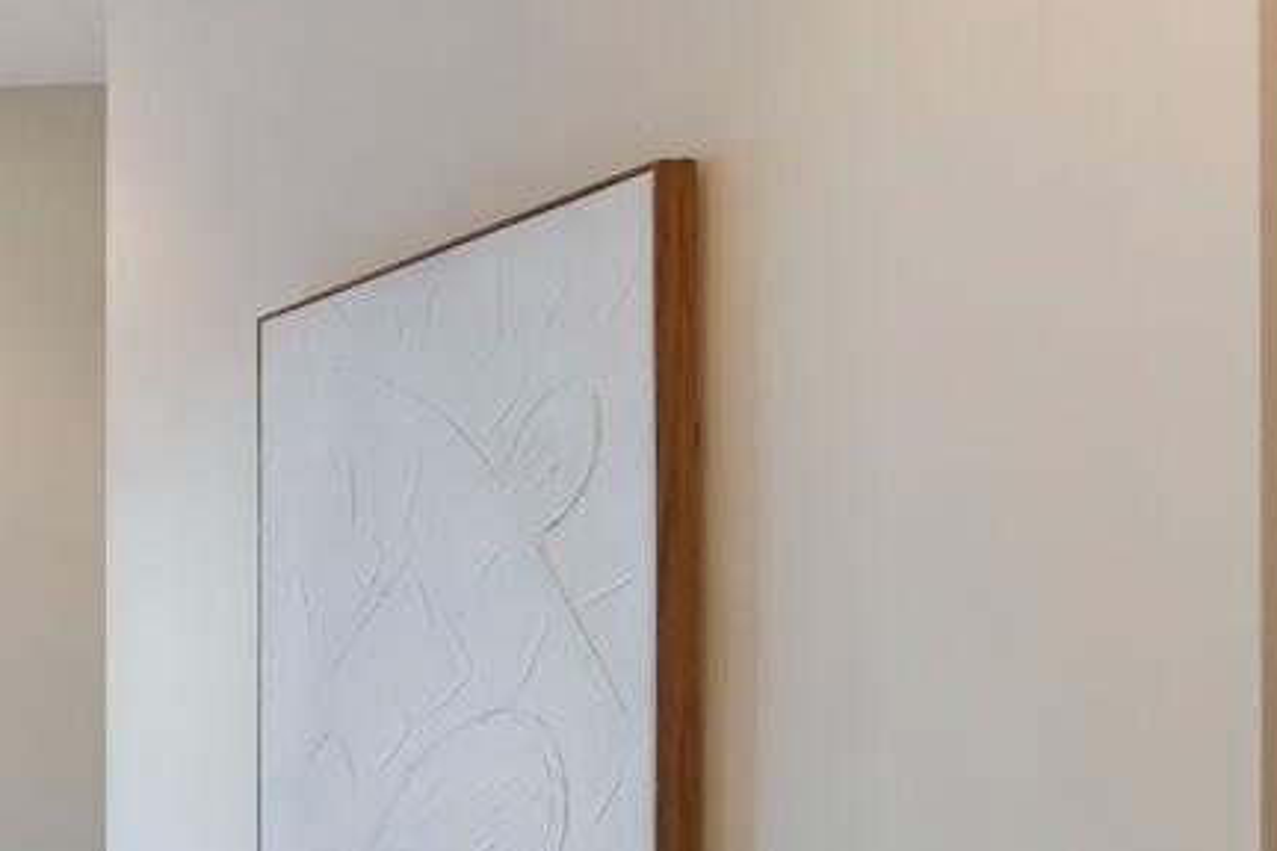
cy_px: 872
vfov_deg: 20.5
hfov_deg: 21.8
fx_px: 2270
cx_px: -949
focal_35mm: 64
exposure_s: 1/10
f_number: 8
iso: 200
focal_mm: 16
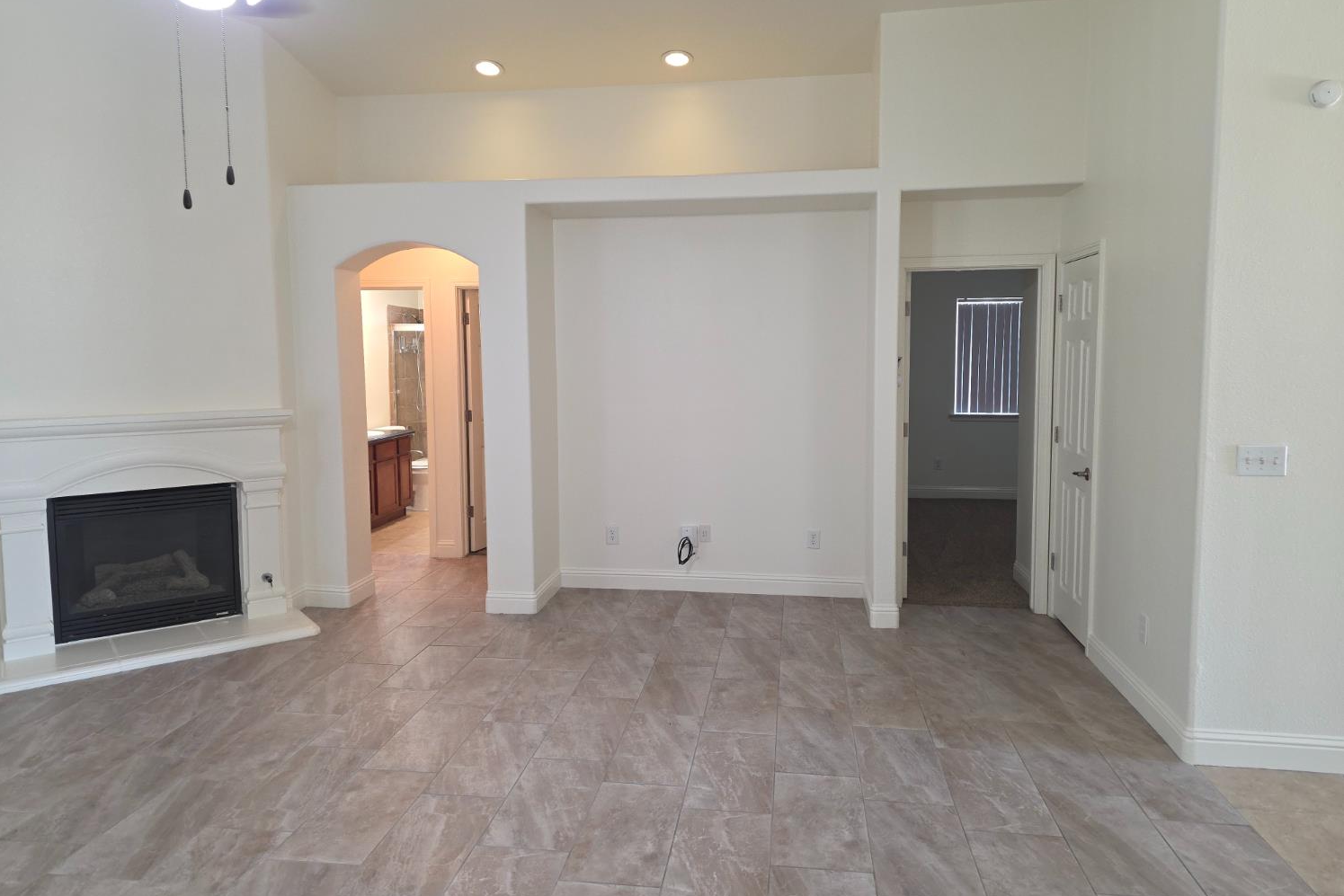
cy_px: 428
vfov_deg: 53.1
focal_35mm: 24
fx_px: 896
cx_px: 672
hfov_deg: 73.7
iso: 125
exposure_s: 1/60
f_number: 1.7
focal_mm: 6.25
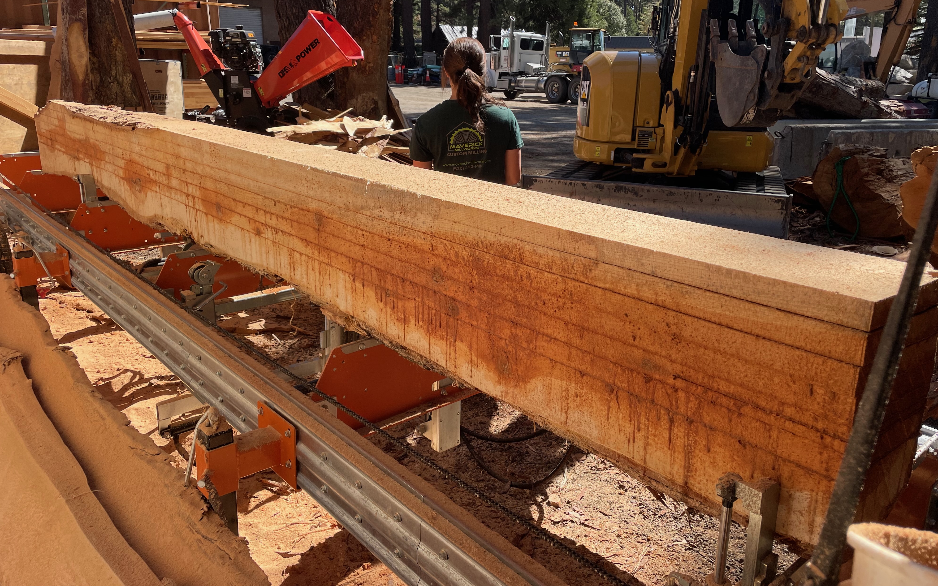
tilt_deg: -14.6
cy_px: 253
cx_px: 476
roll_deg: -0.4
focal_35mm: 28
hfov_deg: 66.5
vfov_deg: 44.4
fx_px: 716
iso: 32
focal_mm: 4.2
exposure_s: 1/2053
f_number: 1.6
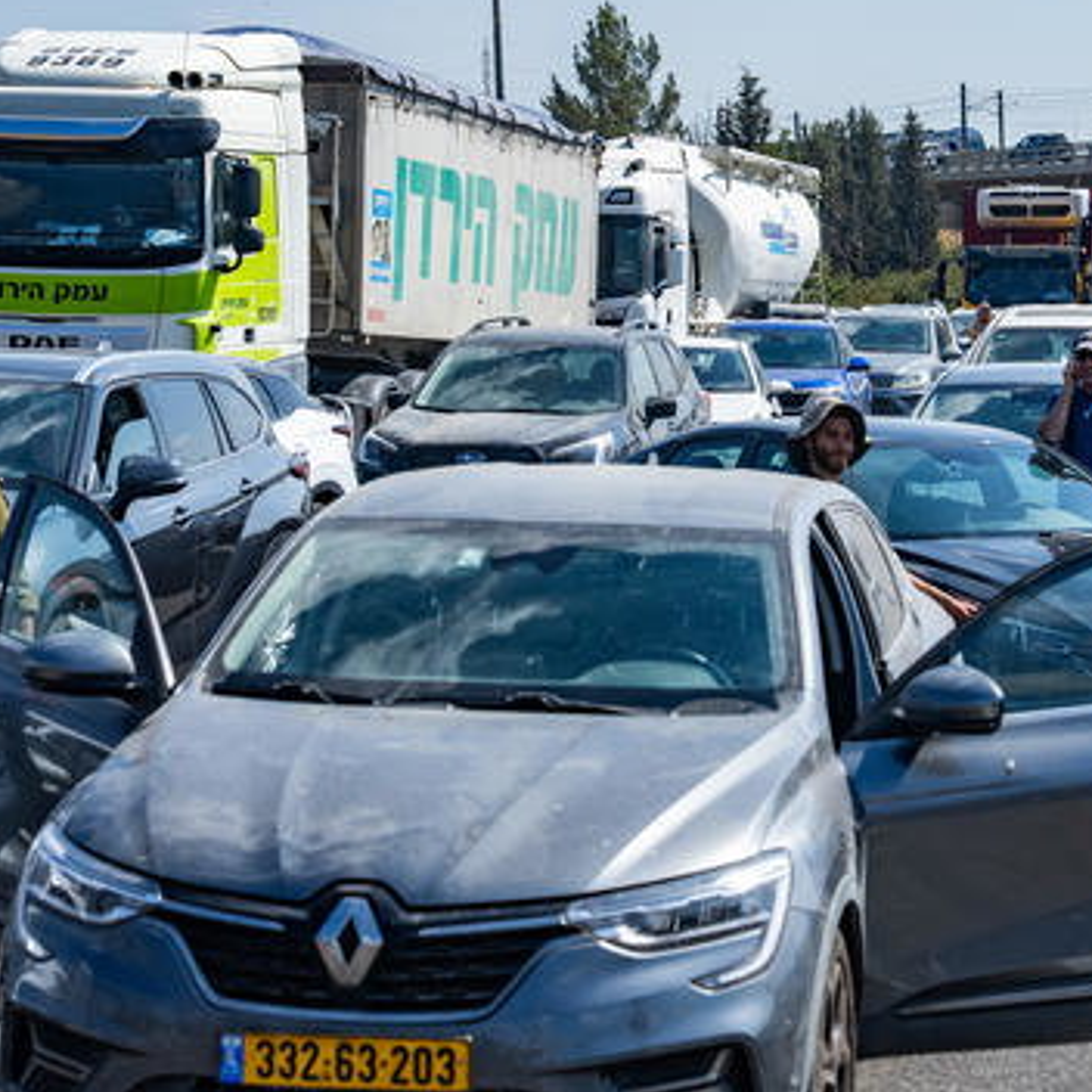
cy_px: 386
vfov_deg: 15.5
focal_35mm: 112
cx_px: 741
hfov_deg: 15.5
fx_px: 3997
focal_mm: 58
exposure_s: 1/4000
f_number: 4.5
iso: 400
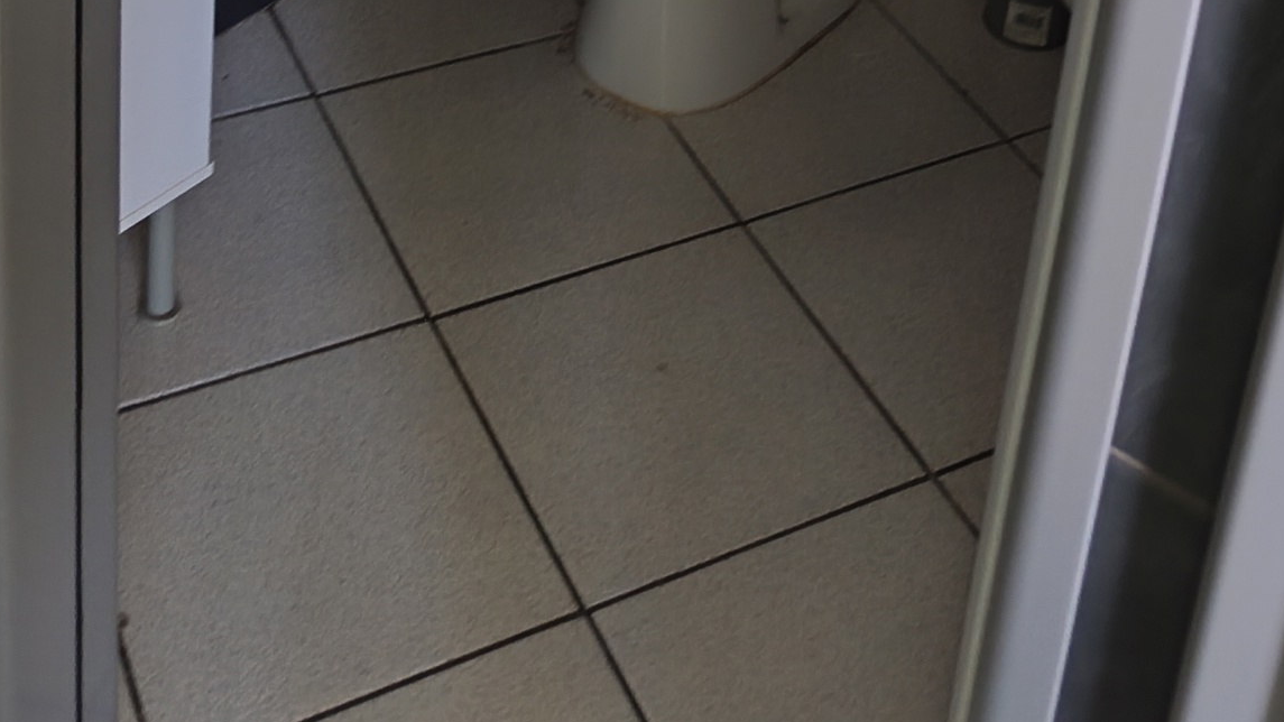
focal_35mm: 56
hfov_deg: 37.2
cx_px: 732
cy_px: -617
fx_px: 1907
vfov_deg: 17.2
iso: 2500
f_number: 1.7
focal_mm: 6.06
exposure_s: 1/25
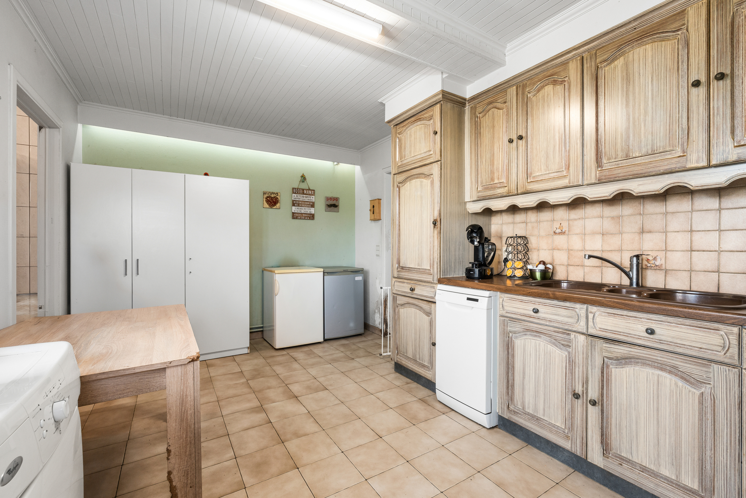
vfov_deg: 73.7
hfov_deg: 96.7
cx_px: 373
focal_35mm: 16
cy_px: 249
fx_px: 332
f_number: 11
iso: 250
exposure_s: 1/3
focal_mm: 16
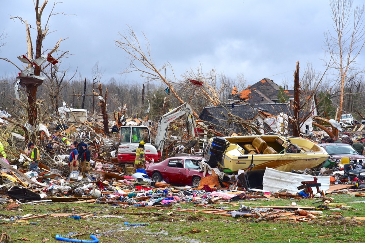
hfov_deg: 17.1
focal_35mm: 120
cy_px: 122
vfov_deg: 11.4
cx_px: 182
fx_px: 1217
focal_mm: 120
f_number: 9
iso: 800
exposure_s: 1/1250
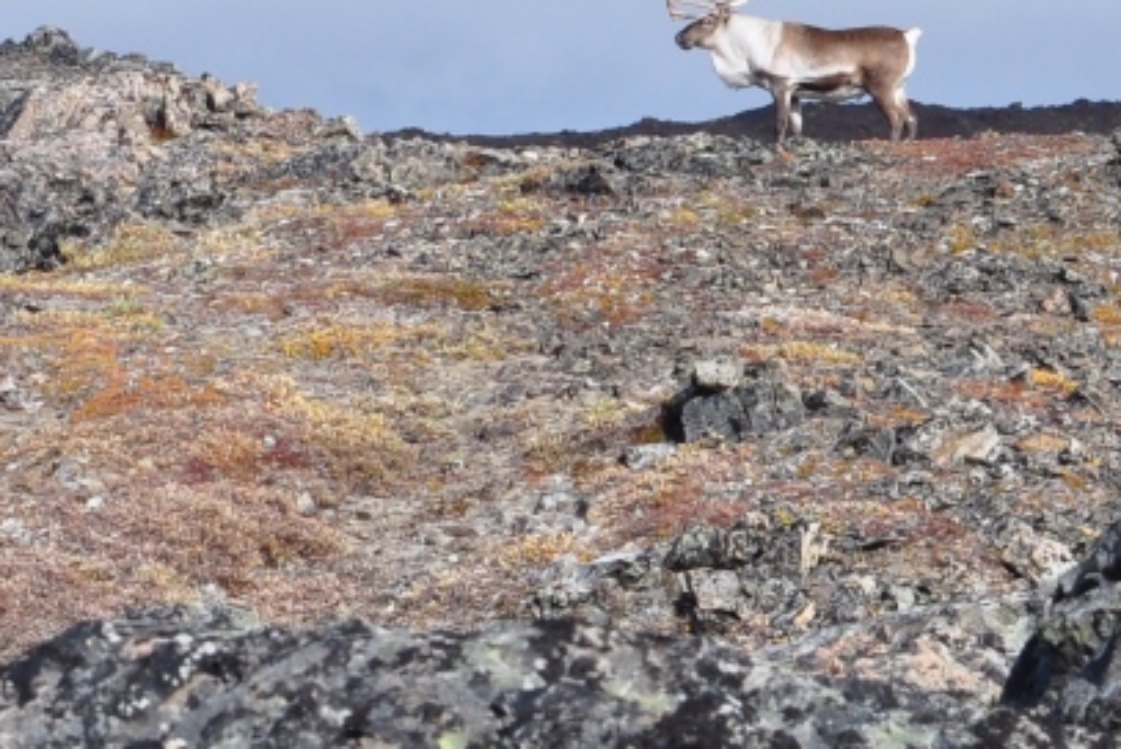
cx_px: 218
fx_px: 4020
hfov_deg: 15.8
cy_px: 194
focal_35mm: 129
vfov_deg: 10.6
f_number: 10
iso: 200
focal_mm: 50
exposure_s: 1/320
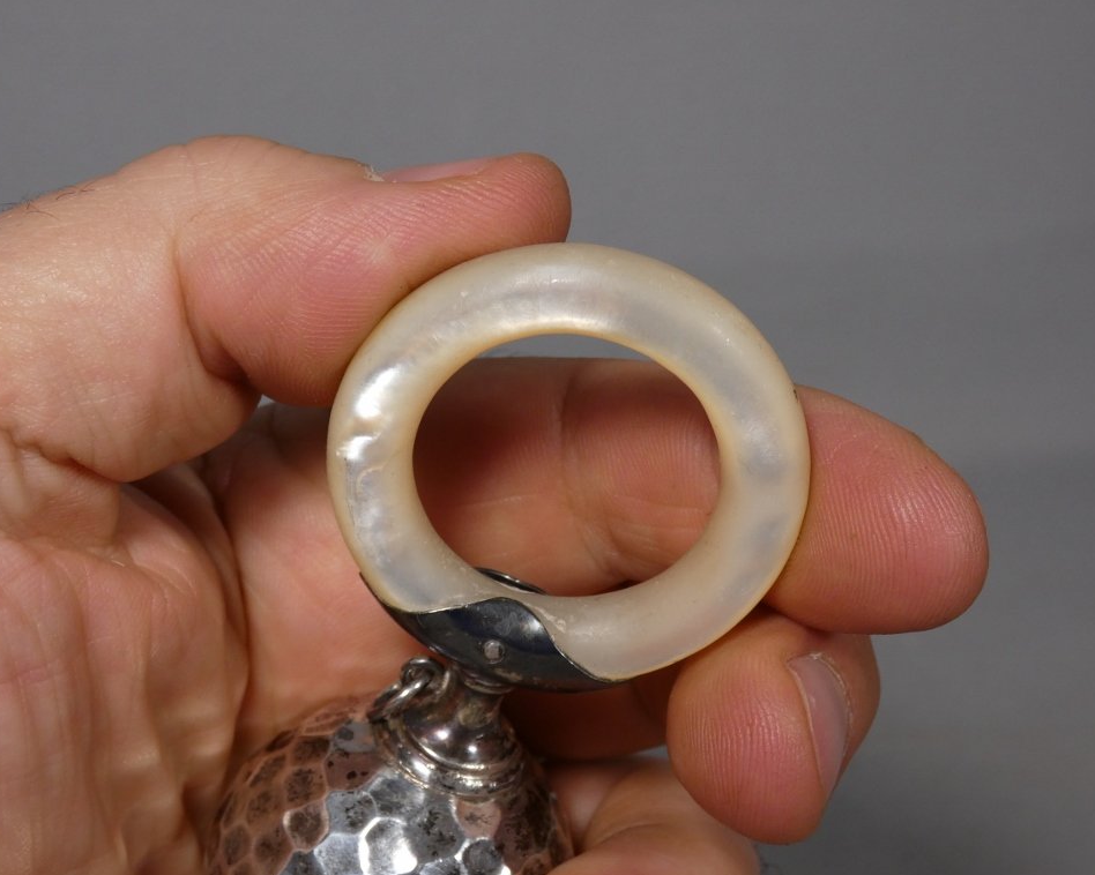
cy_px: 440
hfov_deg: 32.5
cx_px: 538
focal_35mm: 58
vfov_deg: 26.2
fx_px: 1879
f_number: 4
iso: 160
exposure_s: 1/125
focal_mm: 9.9
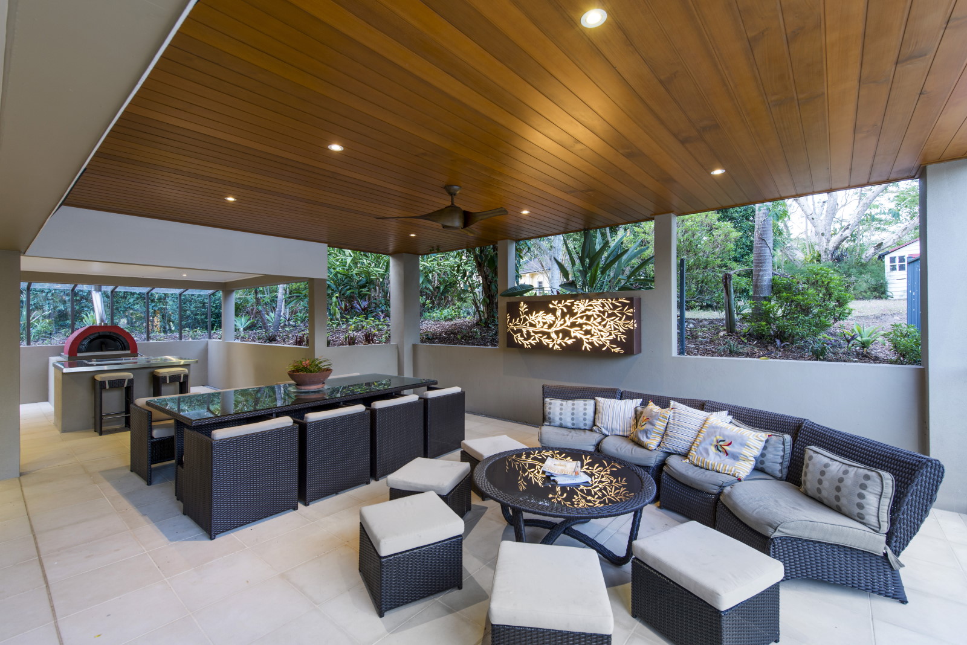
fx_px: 430
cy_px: 322
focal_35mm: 16
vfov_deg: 73.8
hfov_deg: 96.7
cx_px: 484
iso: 200
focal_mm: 16
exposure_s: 1/1.25
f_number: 9
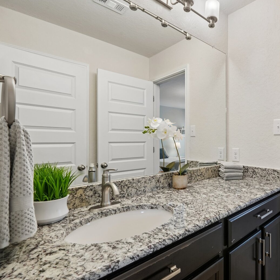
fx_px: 183
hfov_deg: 69.8
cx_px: 210
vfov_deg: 74.8
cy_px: 135
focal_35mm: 20
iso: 800
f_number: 10
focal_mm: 15
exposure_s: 1/25
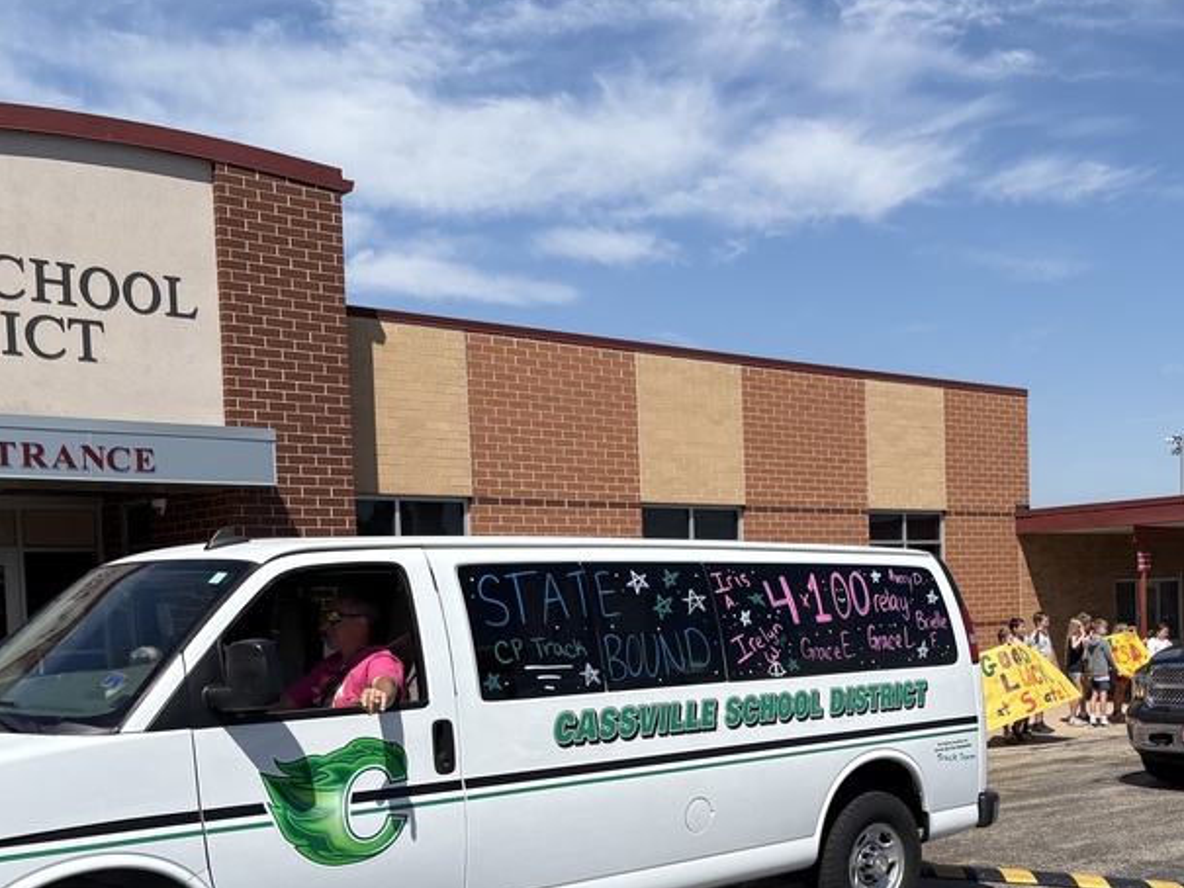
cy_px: 645
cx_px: 812
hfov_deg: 42.2
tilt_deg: -3.0
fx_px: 1505
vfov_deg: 32.4
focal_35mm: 44
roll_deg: +1.9
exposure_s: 1/4950
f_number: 1.6
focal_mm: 5.96
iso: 50
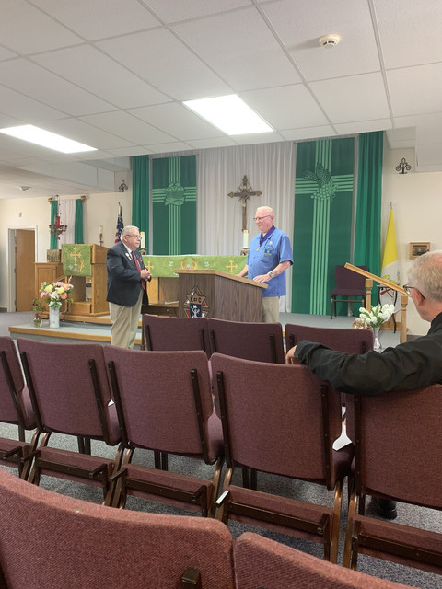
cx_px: 221
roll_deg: -1.2
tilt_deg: -3.2
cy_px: 294
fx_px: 443
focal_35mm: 26
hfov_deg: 53.1
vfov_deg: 67.3
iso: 200
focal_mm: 4.25
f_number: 1.8
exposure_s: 1/60
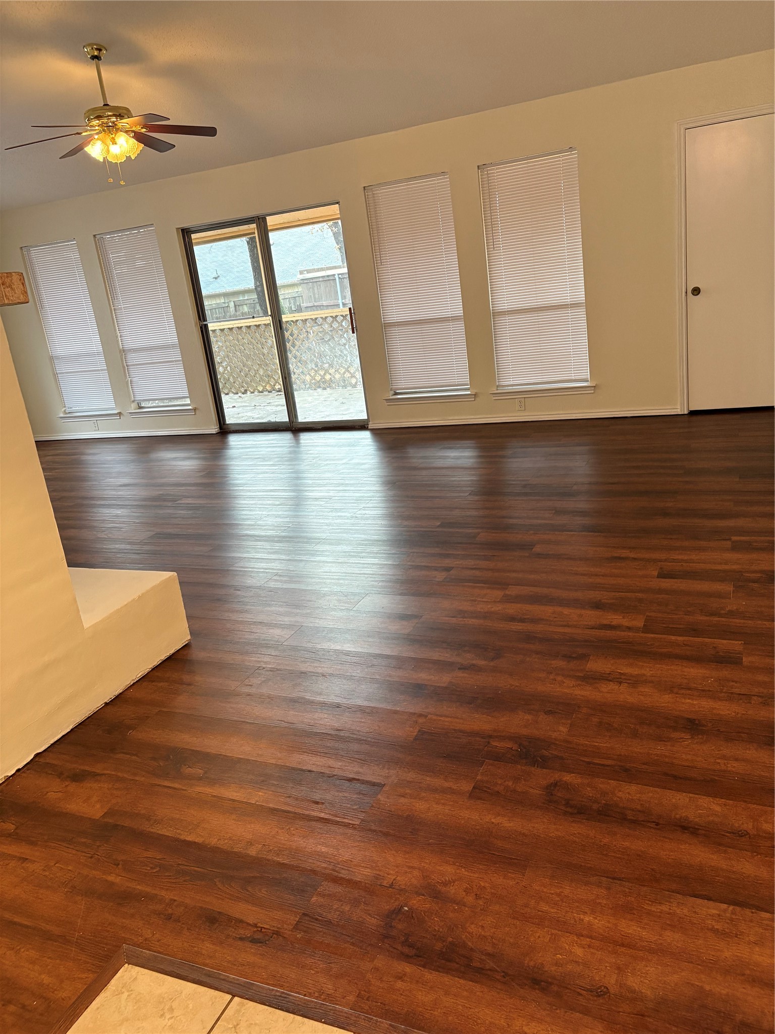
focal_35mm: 26
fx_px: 776
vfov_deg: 67.3
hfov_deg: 53.1
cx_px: 388
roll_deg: +7.8
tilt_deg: -14.9
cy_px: 517
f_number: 1.6
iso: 250
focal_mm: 5.96
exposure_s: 1/60
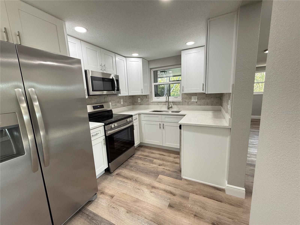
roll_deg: +2.2
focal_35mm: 14
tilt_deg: -9.0
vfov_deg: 85.7
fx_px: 121
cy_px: 112
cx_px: 150
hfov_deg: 102.1
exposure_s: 1/120
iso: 250
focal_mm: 2.22
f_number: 2.2
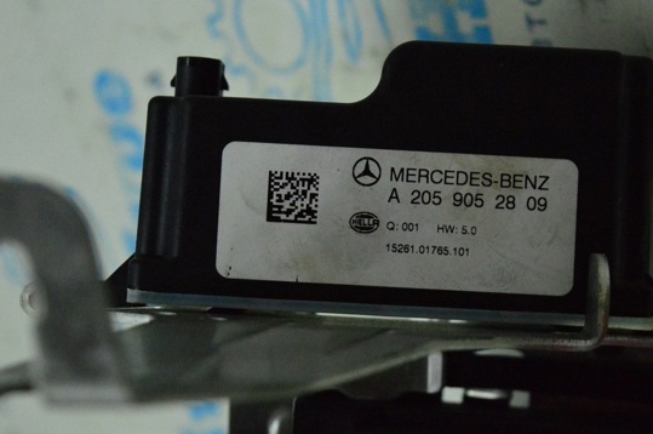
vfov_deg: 15.3
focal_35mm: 89
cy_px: 180
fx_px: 1612
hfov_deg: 22.9
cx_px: 360
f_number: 5.6
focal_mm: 50
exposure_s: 1/1000
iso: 6400
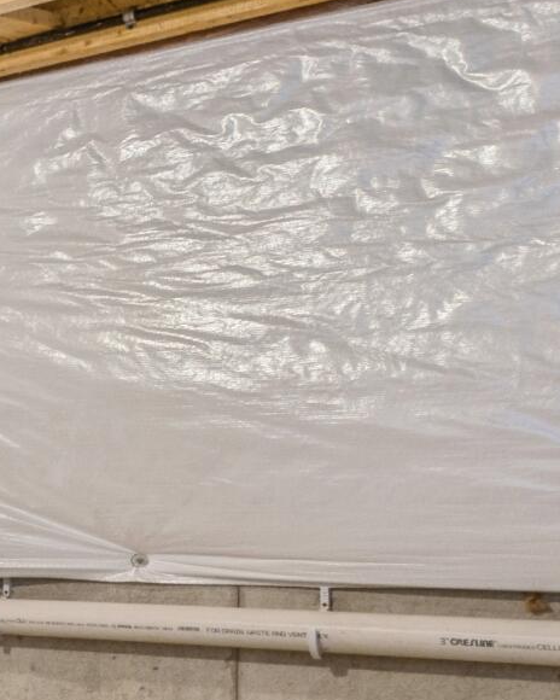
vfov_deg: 27.4
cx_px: -999
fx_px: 1409
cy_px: 555
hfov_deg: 12.6
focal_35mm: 68
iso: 250
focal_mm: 14
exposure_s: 1/1.25
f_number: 11
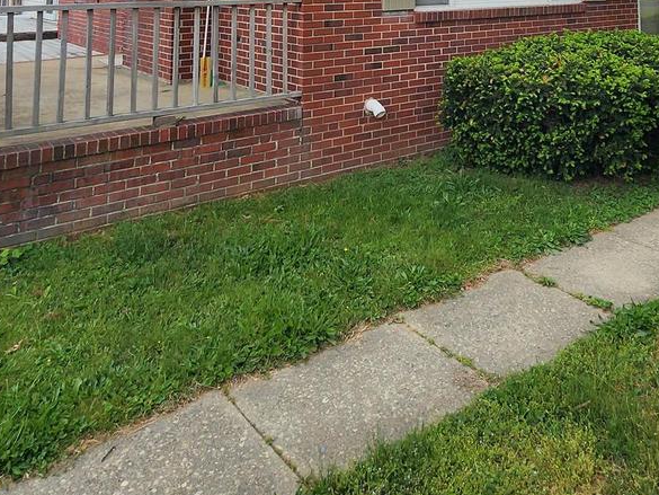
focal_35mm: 32
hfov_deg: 56.1
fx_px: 609
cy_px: -88
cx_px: 417
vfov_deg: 35.5
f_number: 2.2
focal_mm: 2.2
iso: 50
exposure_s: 1/1105
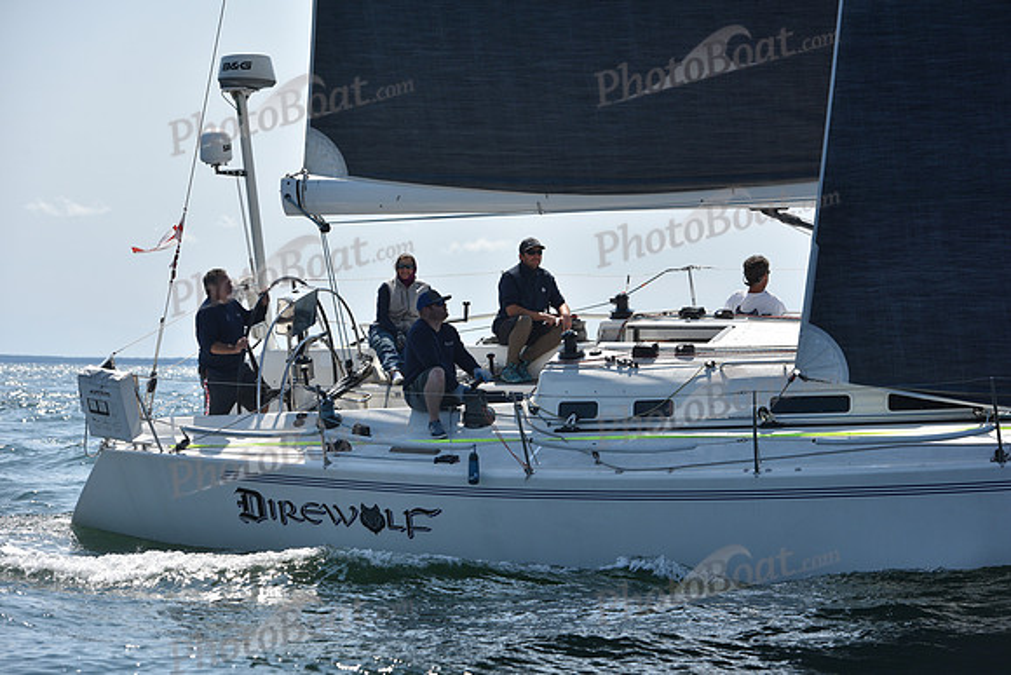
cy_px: 338
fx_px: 3427
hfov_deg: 16.8
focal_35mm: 122
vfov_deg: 11.2
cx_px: 506
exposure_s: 1/1600
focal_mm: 122
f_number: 7.1
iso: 250
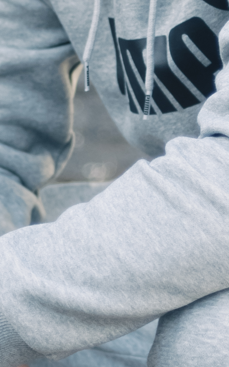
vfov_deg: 5.8
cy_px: 127
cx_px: 212
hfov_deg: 3.6
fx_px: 3645
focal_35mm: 365
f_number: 2.8
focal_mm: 60
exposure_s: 1/500
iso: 400
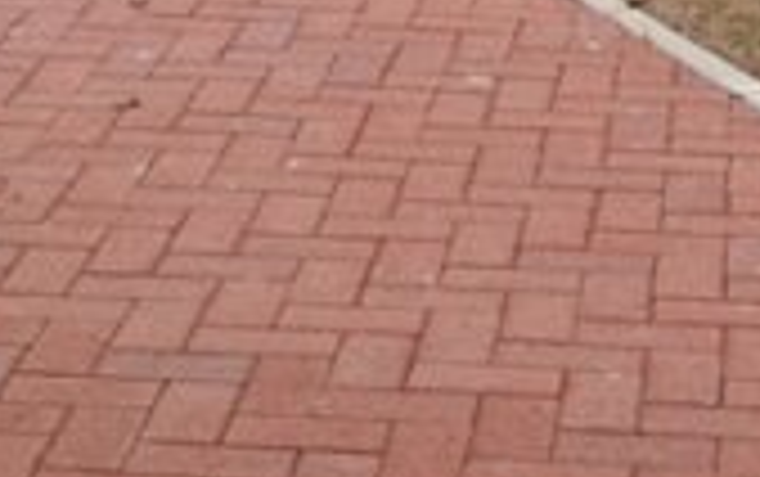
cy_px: -511
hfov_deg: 14.1
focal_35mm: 148
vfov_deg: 8.4
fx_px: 3069
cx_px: 513
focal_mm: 8.8
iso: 100
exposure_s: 1/250
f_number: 3.5
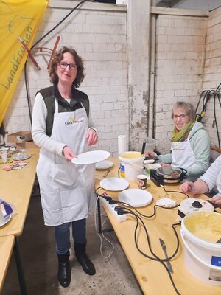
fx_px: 213
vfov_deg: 69.4
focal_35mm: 25
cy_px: 148
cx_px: 110
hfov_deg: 54.9
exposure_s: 1/20
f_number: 2
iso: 640
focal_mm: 4.6
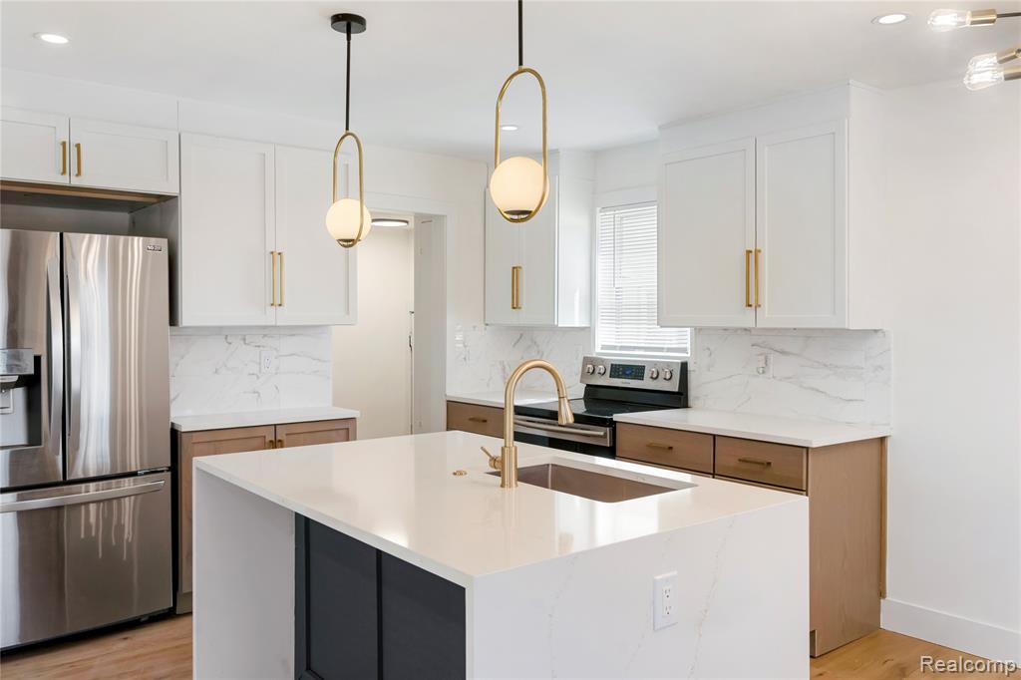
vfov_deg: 46.4
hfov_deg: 65.5
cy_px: 340
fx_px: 794
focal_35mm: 28
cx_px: 510
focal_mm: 28
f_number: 8
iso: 100
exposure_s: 1/2
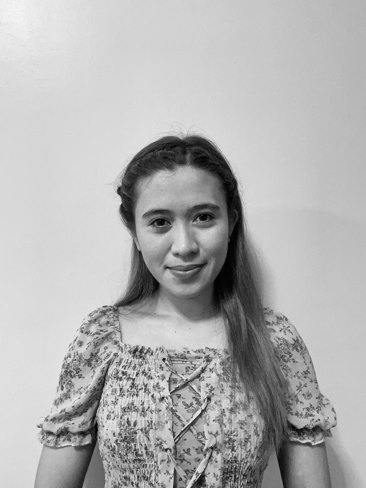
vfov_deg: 60.0
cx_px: 183
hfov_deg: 46.8
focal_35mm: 30
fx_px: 423
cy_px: 244
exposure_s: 1/30
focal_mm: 2.71
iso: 400
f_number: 2.2
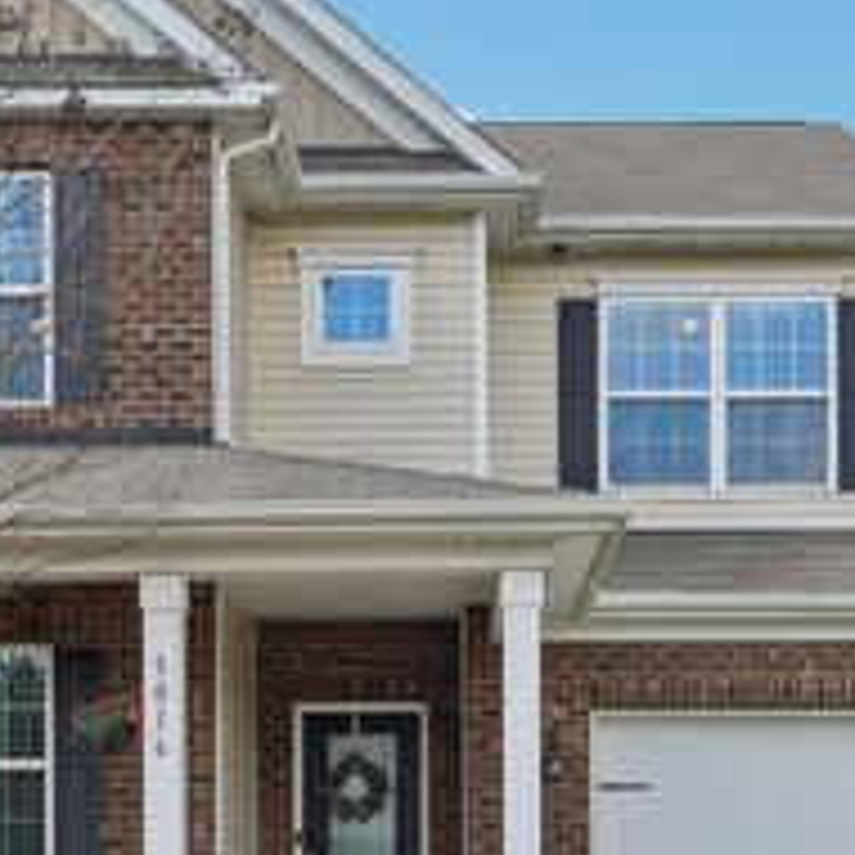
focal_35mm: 67
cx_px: 490
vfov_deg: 25.6
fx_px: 1872
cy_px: 565
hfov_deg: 25.7
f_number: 8
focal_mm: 20
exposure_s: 1/60
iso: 100
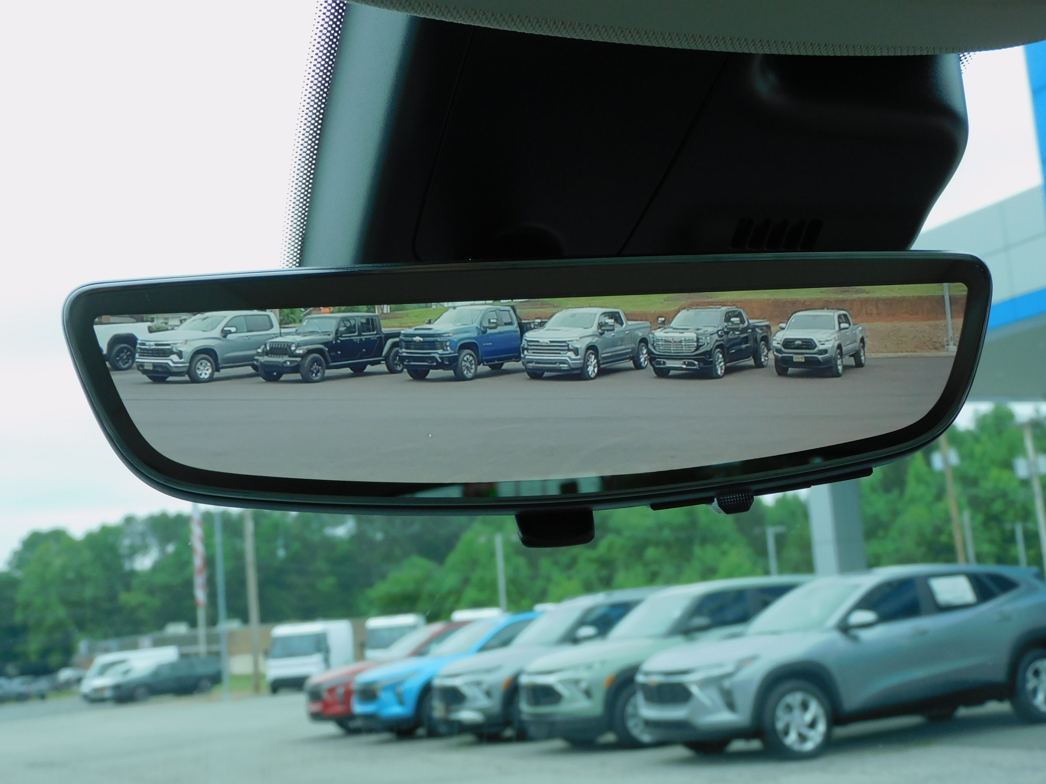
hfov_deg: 38.2
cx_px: 523
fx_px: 1511
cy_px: 392
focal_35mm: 50
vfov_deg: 29.1
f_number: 4
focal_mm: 9
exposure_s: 1/320
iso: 125
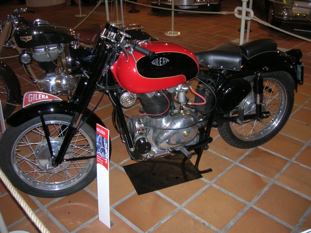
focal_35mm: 34
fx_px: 305
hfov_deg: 54.0
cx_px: 156
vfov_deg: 41.8
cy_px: 116
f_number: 2.9
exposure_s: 1/60.1
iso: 148
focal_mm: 5.7
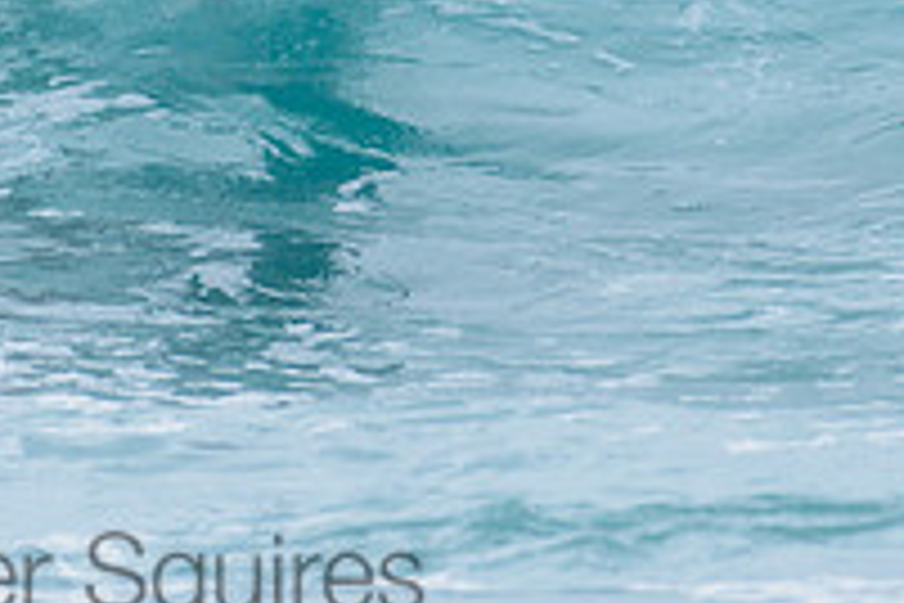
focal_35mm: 1767
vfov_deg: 0.8
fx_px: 44368
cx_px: 194
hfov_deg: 1.2
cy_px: -351
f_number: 5.6
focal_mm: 500
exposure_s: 1/2000
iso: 180
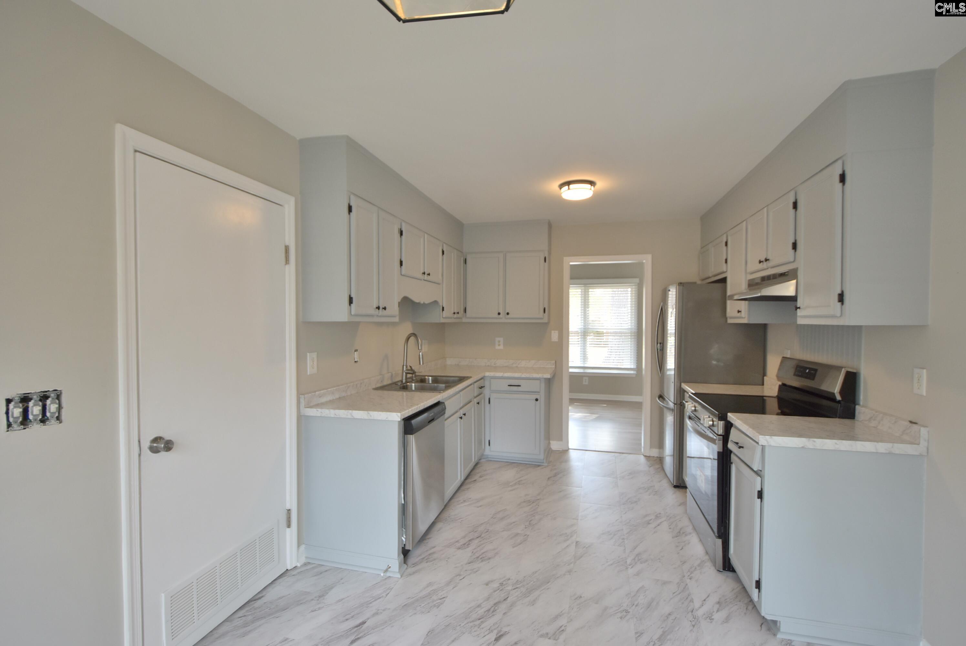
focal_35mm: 15
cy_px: 323
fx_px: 403
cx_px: 483
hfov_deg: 100.3
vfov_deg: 77.4
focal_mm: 10
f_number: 3.5
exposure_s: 1/200
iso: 400
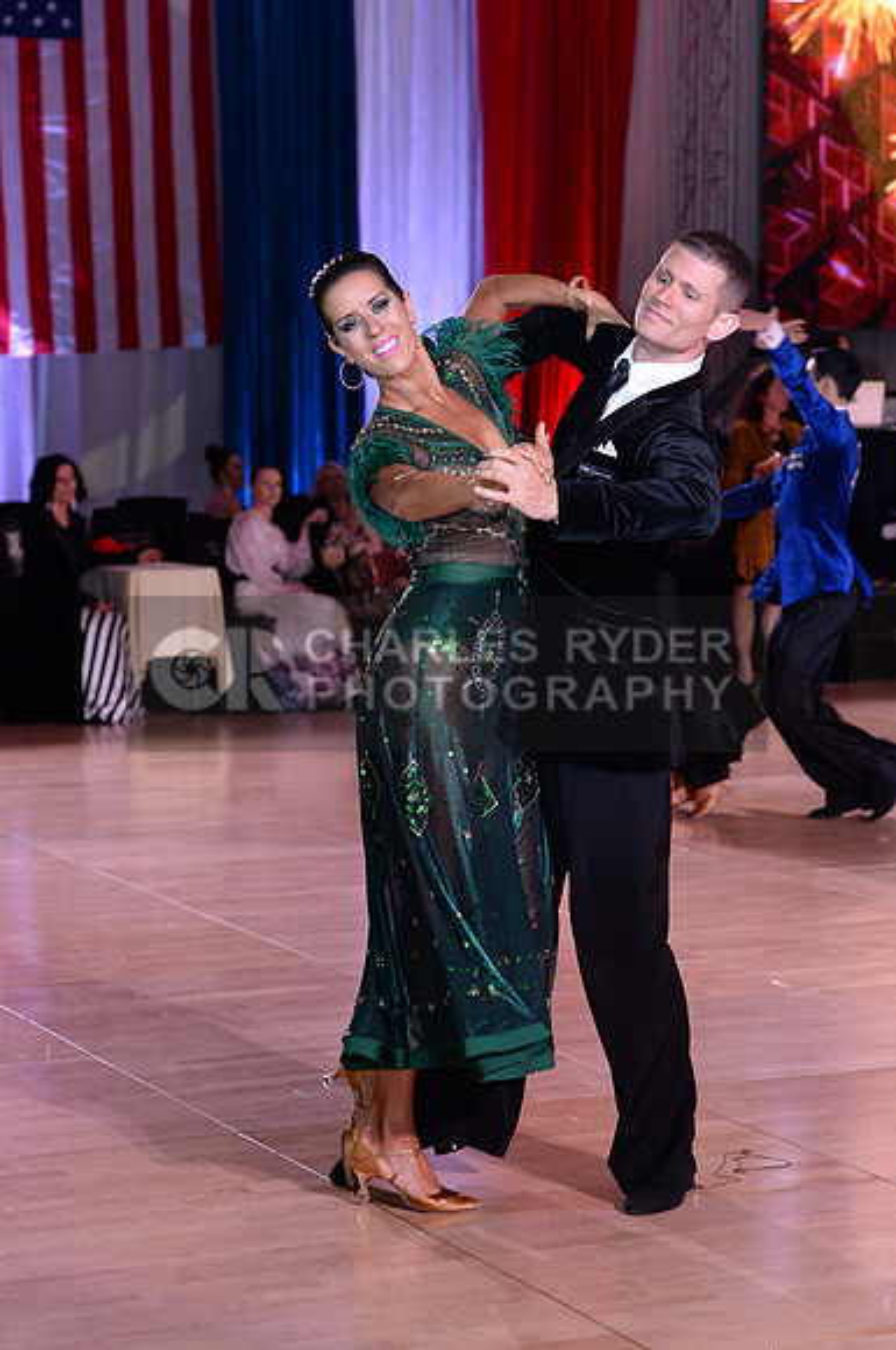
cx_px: 448
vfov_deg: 20.8
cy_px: 675
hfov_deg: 13.9
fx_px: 3669
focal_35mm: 98
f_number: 5
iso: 2000
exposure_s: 1/250
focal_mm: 98
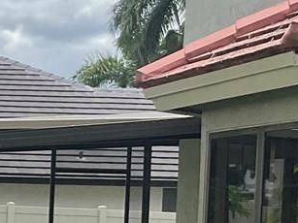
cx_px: -219
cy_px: 271
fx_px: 1299
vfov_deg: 9.7
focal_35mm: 151
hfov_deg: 12.1
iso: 16
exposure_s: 1/606
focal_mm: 3
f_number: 1.8
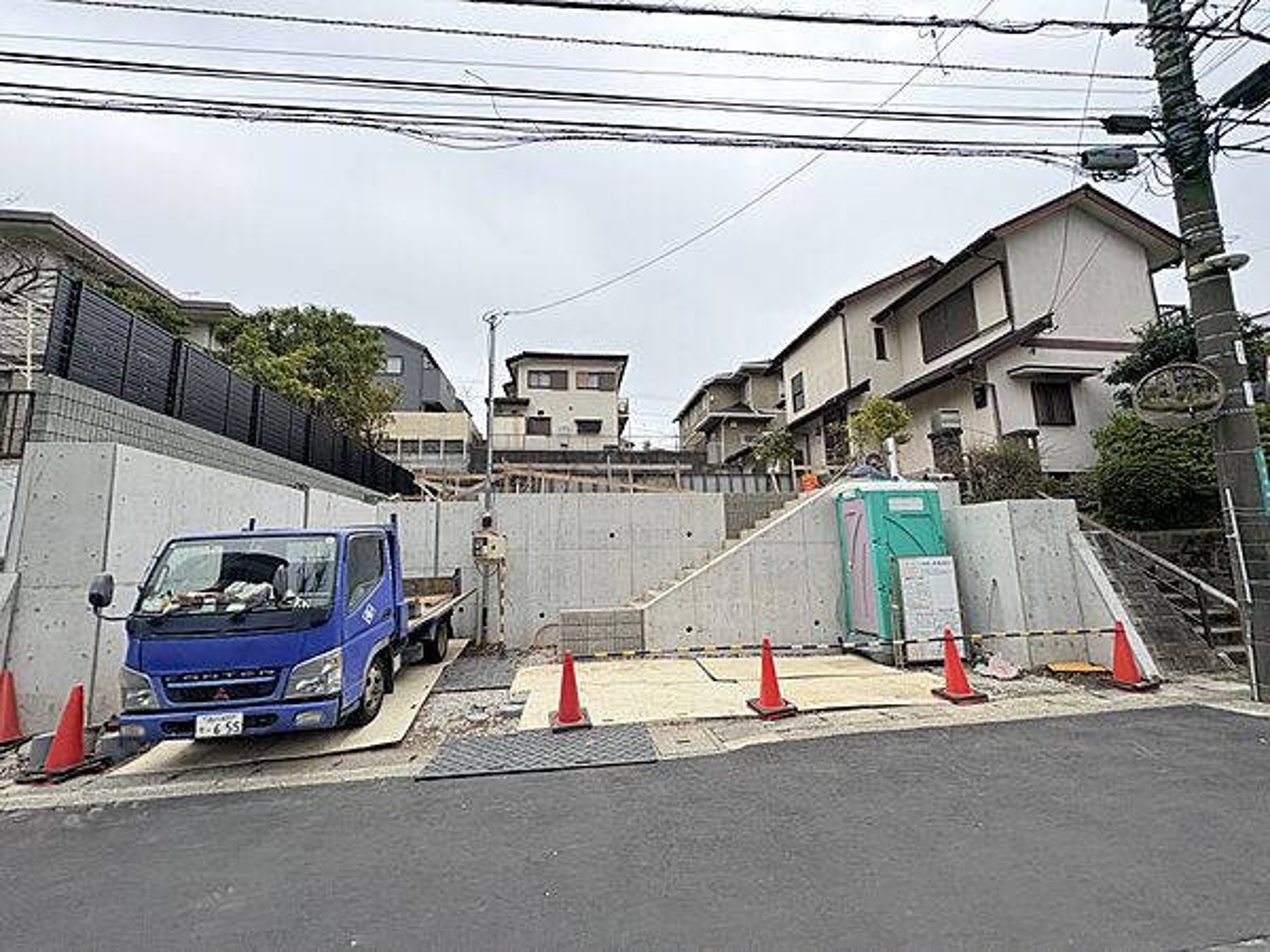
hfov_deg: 102.1
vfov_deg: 85.7
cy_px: 476
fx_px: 514
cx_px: 635
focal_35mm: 14
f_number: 2.2
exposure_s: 1/1198
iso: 50
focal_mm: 2.22
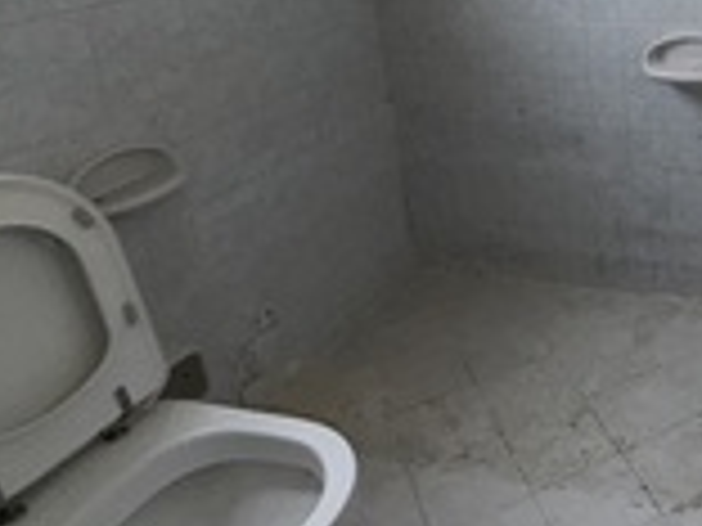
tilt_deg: -17.9
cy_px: 83
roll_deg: +1.1
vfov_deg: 33.8
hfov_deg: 38.6
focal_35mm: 41
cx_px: 754
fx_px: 831
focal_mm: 2.22
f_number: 2.2
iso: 64
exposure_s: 1/121
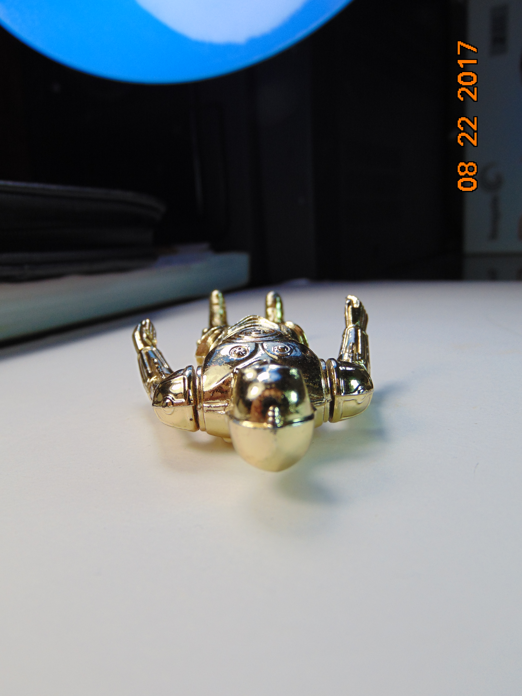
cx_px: 261
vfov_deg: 60.0
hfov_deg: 46.8
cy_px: 348
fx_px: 603
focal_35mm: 30
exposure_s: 1/400
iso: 80
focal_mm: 5.4
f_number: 3.1
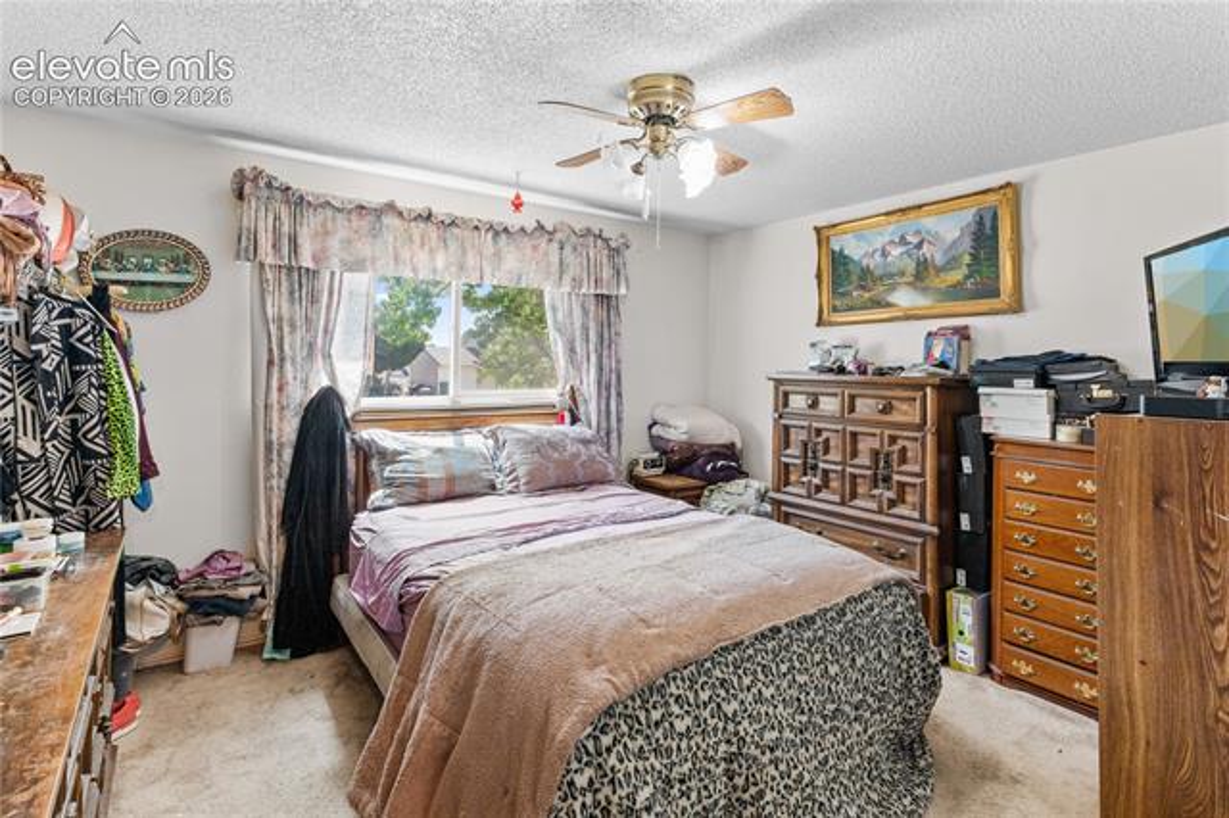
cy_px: 409
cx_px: 614
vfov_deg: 72.0
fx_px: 563
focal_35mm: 16
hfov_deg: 95.0
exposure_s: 1/15
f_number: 8
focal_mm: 11
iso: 250
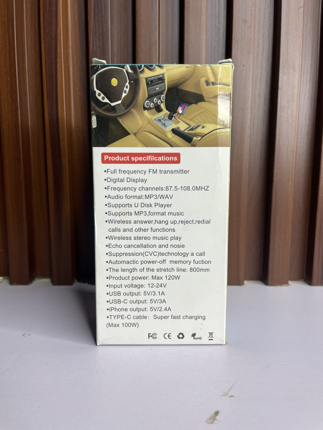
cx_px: 162
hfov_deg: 53.1
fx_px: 323
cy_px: 215
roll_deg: -0.6
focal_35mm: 26
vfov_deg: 67.3
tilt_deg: -7.6
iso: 80
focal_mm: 4.2
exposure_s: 1/100
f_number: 1.6
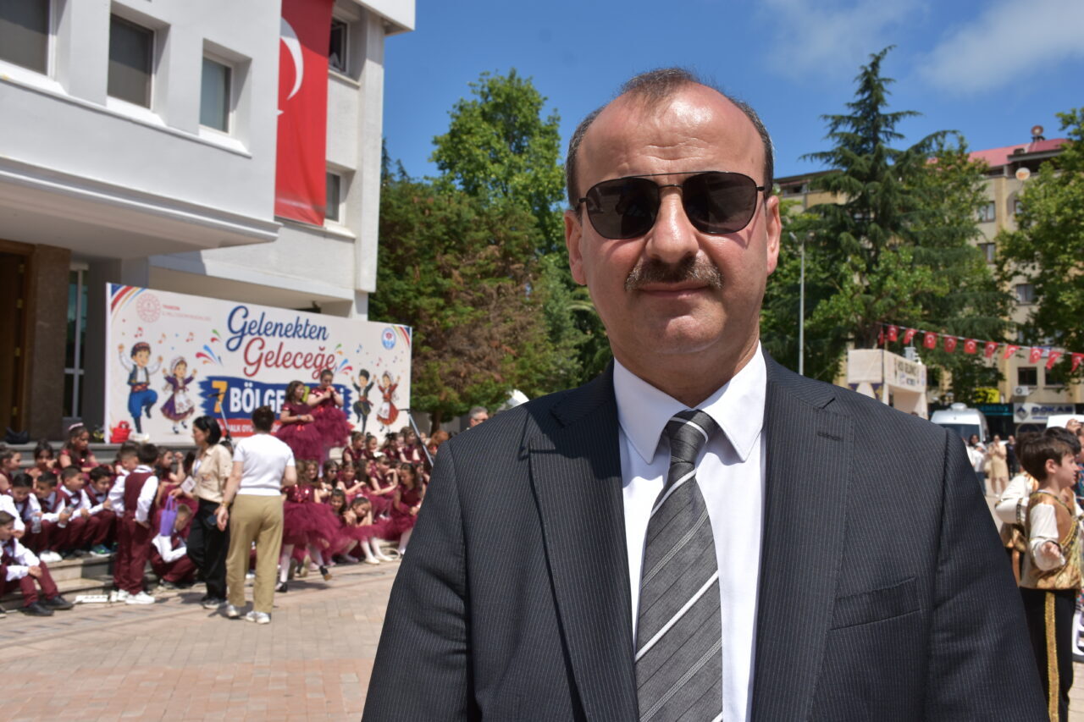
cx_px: 542
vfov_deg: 38.4
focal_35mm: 34
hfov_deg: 55.1
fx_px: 1039
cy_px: 361
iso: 125
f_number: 8
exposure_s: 1/500
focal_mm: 23
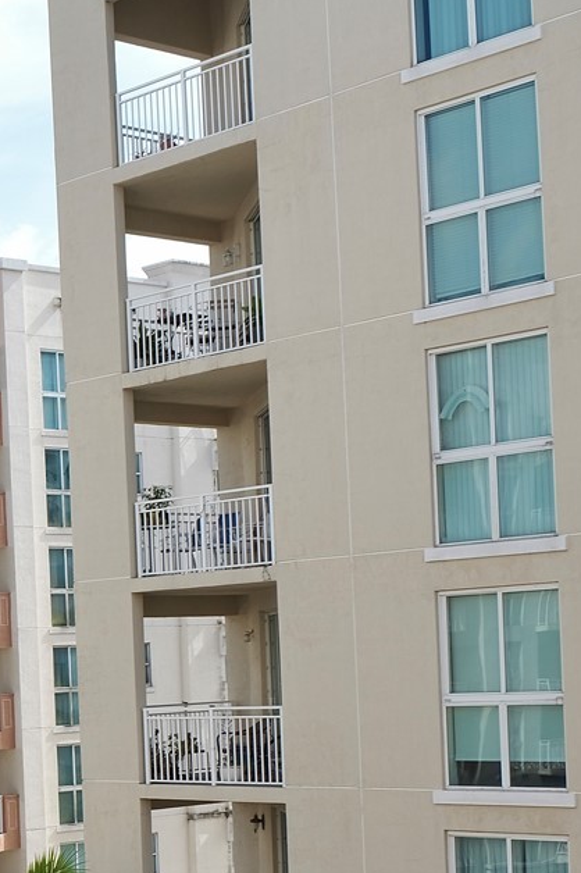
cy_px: 689
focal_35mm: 73
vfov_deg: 27.2
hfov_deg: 15.6
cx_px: -512
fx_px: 1769
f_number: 6.4
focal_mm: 18
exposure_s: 1/200
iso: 160
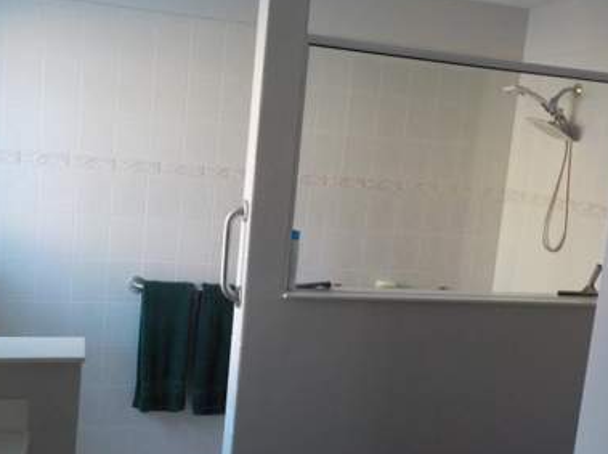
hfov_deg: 49.0
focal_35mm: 38
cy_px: 245
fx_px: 666
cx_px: 290
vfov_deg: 37.6
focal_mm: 4.1
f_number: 3.3
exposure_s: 1/30
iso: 400
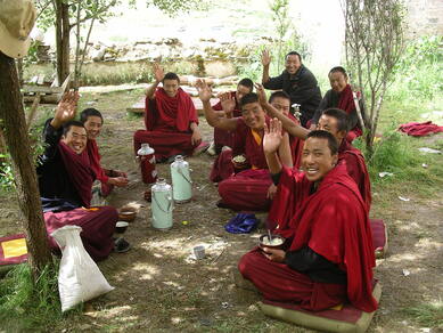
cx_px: 222
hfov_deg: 42.1
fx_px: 576
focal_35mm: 45
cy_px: 166
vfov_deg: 32.2
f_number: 3
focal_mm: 9.3
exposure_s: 1/164
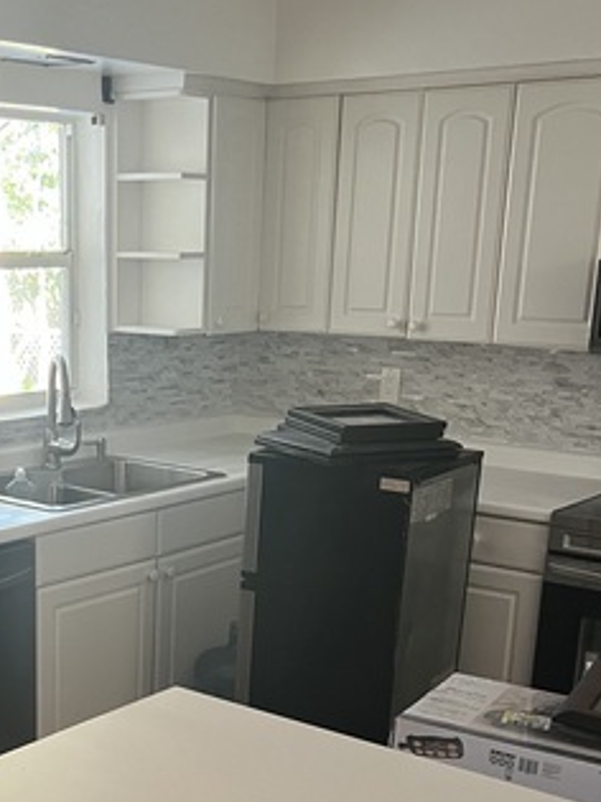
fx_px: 1274
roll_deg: -0.3
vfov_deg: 33.7
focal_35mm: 55
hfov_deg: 26.0
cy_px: 663
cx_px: 115
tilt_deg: -18.4
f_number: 1.5
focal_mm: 5.7
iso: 320
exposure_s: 1/60
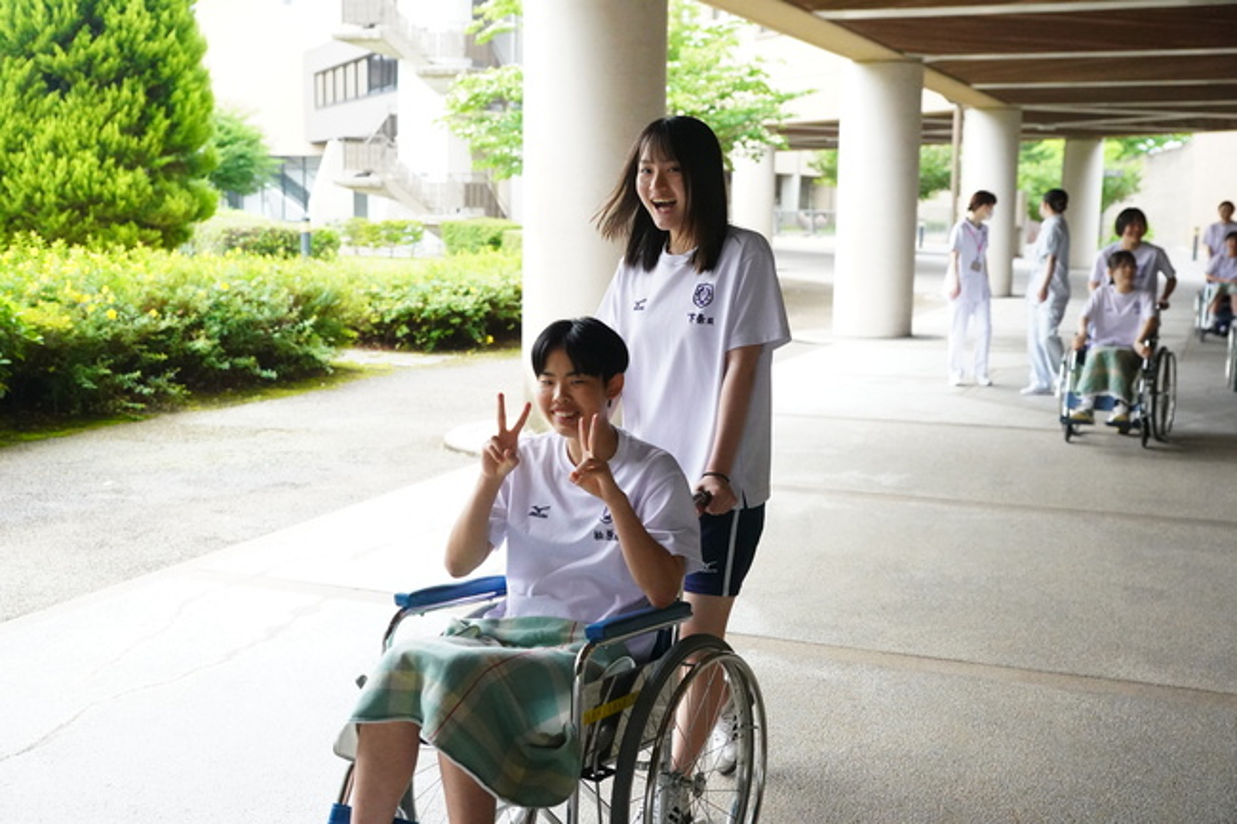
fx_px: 1374
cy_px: 412
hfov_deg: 48.5
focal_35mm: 40
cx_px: 618
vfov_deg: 33.4
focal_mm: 40
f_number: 4
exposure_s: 1/1250
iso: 10000
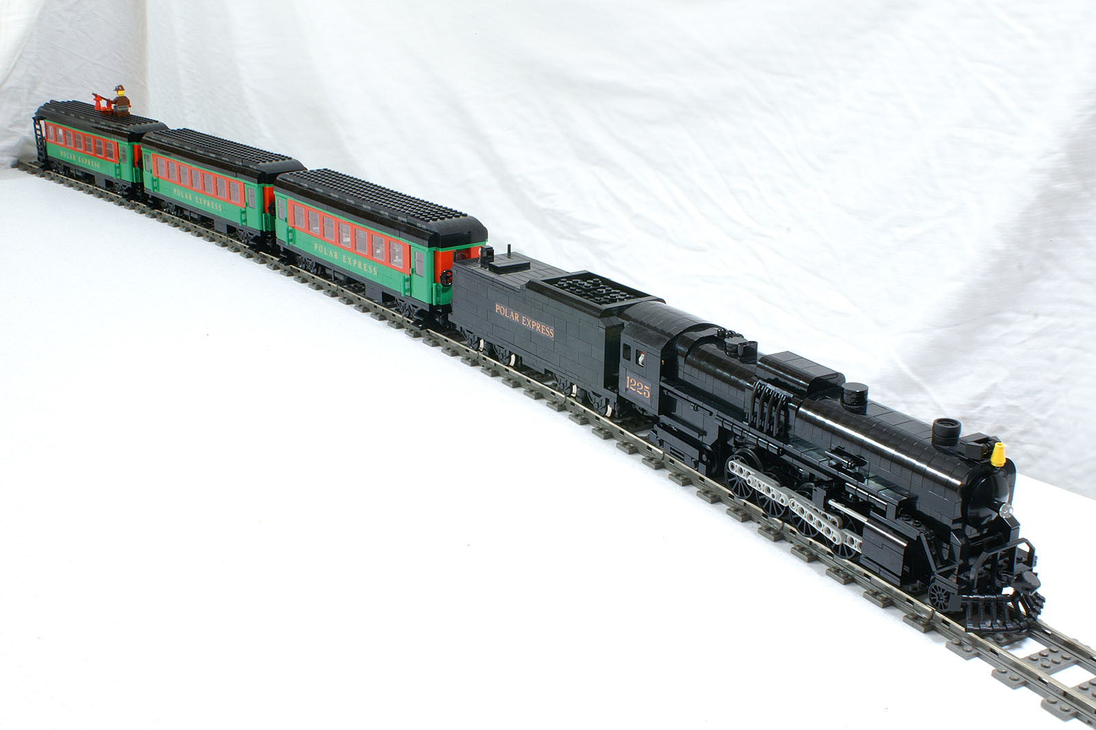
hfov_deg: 49.6
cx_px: 548
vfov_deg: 34.2
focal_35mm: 39
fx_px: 1187
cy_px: 365
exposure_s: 10
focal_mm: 26
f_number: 29
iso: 100
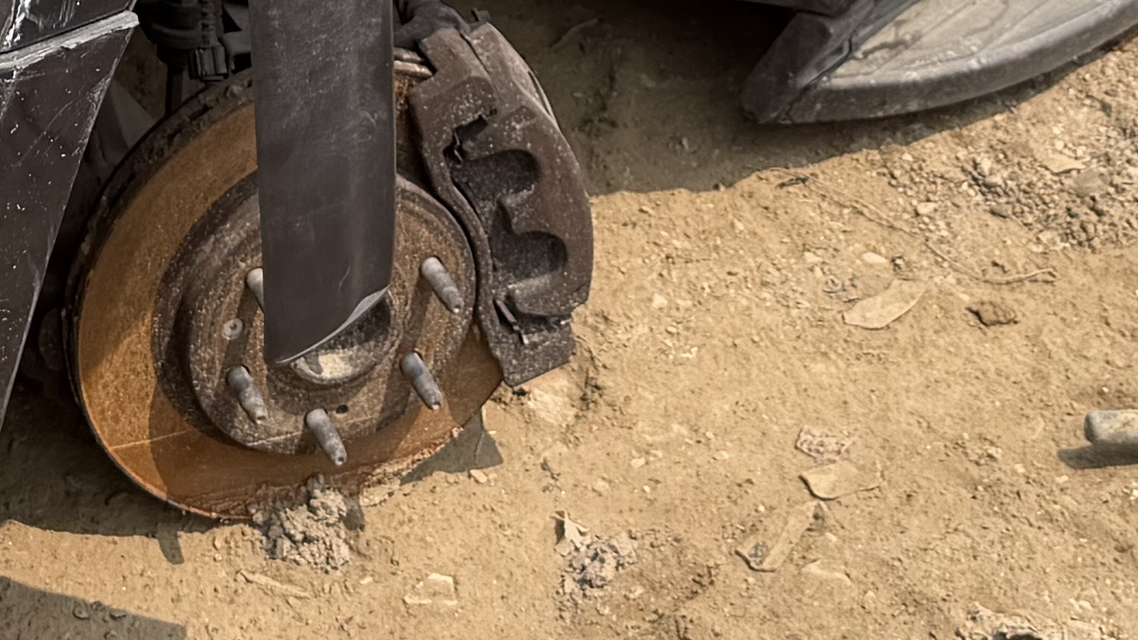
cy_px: -642
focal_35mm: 101
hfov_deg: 21.0
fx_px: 3048
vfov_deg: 10.9
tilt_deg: -19.5
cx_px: 335
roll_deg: -3.3
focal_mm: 6.76
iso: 80
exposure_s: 1/4167
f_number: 1.78
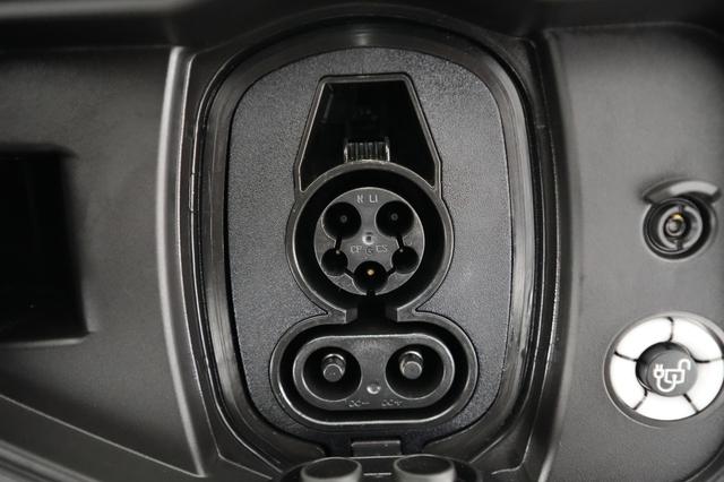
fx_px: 502
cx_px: 362
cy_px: 241
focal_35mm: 25
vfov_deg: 51.2
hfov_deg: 71.5
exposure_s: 1/40
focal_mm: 25
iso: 12800
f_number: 2.8
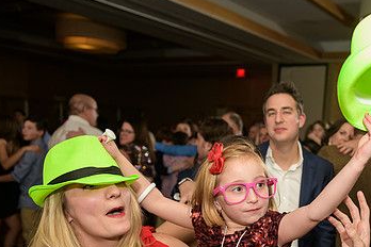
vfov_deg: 32.4
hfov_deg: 46.6
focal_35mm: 40
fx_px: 412
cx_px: 280
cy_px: 202
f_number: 3.2
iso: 1600
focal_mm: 24
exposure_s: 1/125
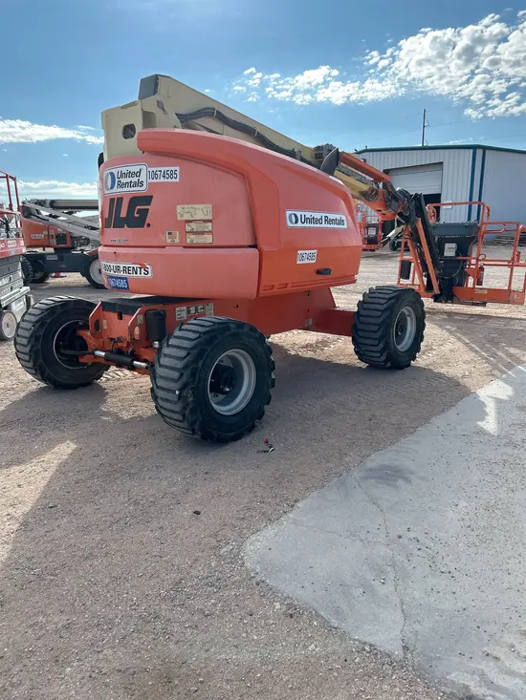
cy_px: 350
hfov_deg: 53.1
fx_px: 527
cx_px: 263
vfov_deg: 67.3
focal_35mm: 26
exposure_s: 1/2571
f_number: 1.5
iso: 50
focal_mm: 5.7
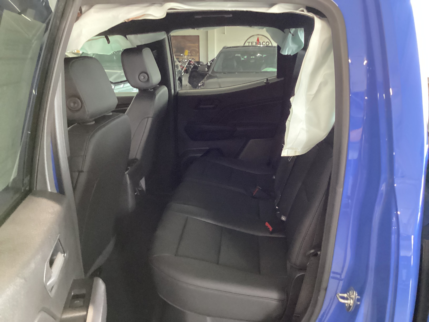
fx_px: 384
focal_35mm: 31
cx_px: 214
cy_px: 161
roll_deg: -0.4
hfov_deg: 58.4
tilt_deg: -18.1
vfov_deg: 45.4
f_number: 2.4
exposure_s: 1/30
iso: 640
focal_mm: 3.3
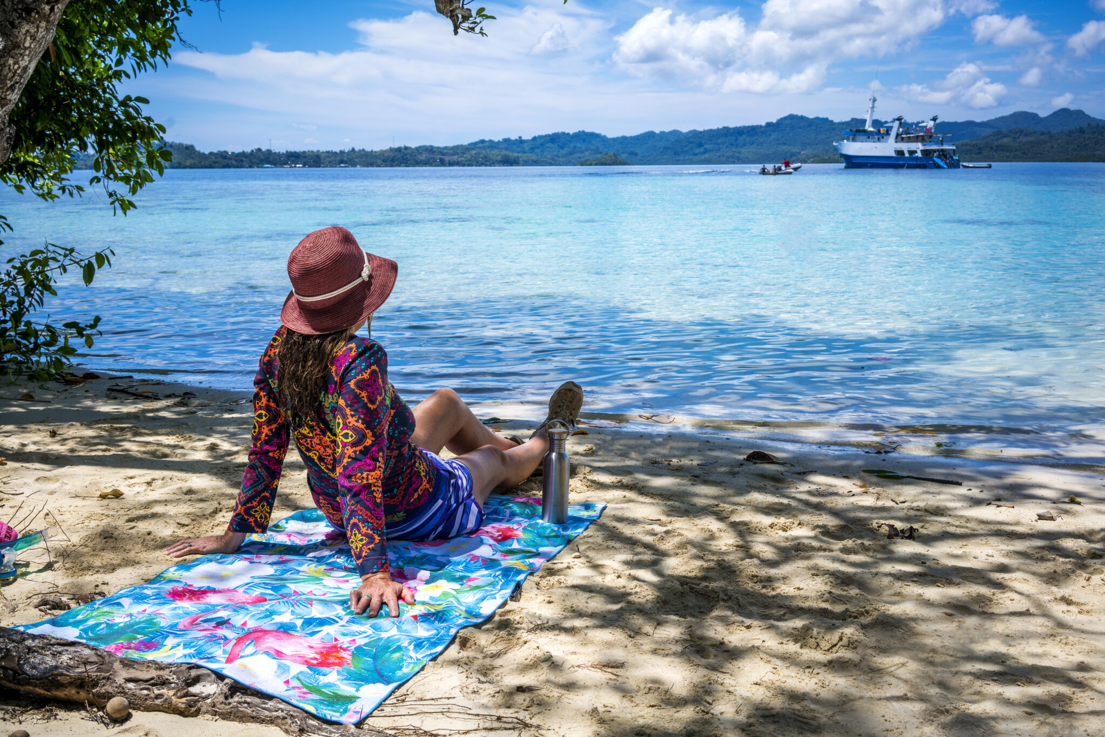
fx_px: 1074
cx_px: 552
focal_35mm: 35
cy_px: 368
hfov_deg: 54.4
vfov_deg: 37.9
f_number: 9
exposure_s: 1/250
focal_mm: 35
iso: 100
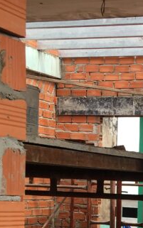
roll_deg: -2.5
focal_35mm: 98
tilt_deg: -2.4
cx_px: 213
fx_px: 610
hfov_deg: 12.7
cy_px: 224
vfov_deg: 20.6
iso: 25
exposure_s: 1/195
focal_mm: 4.15
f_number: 2.2
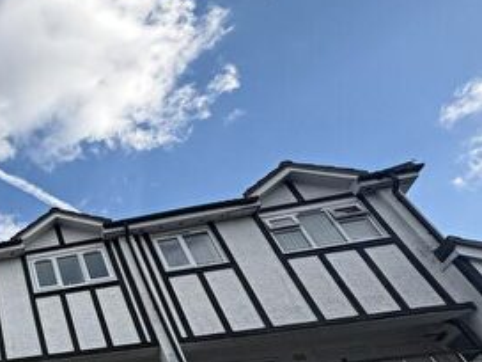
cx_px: -136
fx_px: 501
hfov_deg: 35.7
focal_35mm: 36
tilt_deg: +38.4
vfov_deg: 38.6
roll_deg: -1.0
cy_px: 274
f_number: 2.2
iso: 50
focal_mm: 2.22
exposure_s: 1/1832
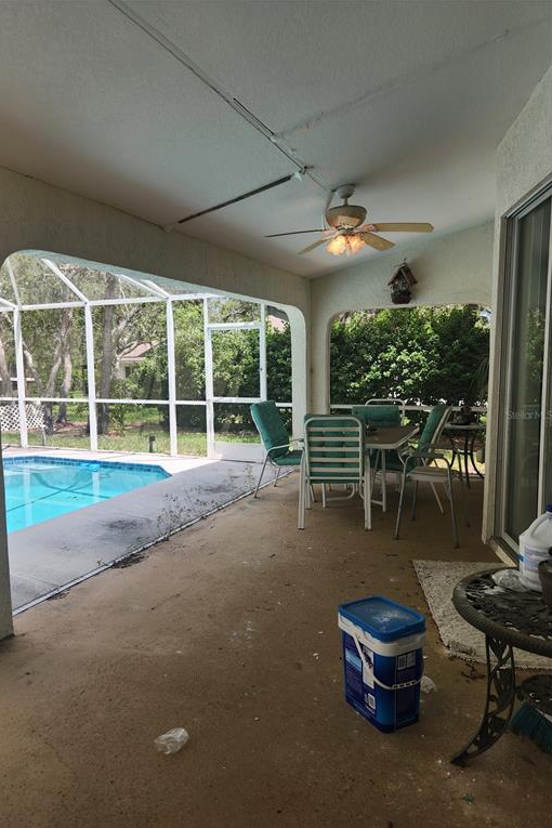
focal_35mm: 24
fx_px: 552
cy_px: 415
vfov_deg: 73.7
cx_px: 244
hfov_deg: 53.0
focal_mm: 5.4
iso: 20
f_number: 1.8
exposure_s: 1/289
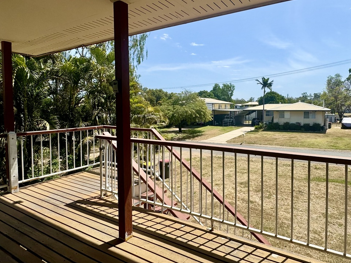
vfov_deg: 60.9
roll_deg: -0.3
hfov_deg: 75.6
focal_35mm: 22
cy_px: 118
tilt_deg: -2.2
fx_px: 223
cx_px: 210
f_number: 2.2
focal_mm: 2.22
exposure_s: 1/2273
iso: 50
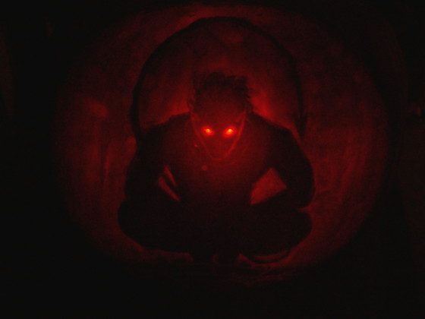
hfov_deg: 51.4
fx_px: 442
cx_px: 212
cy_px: 160
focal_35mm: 36
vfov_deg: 39.7
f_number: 2.8
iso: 200
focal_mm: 6
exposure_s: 1/4
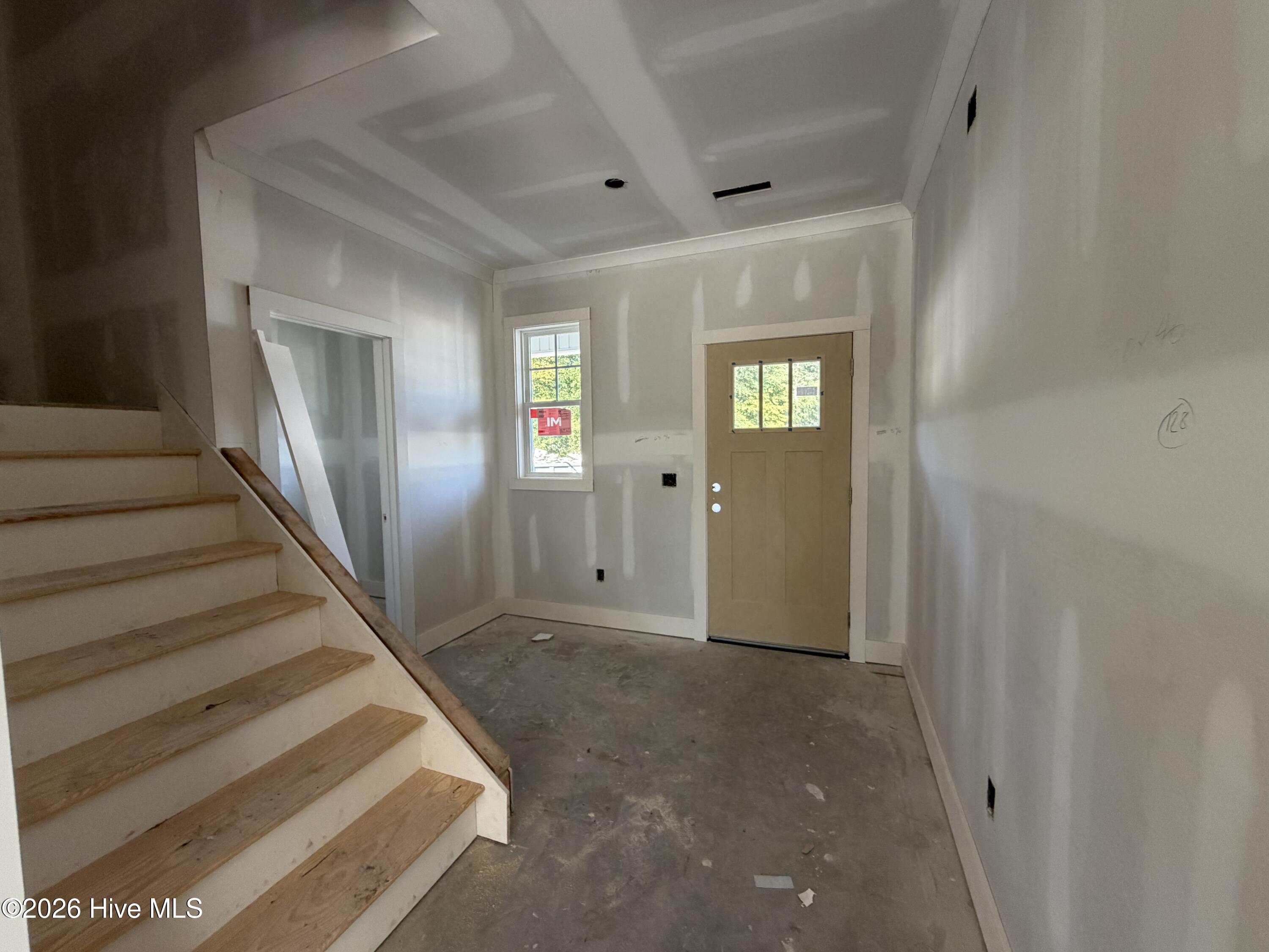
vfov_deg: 85.7
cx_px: 634
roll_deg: +0.6
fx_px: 513
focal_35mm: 14
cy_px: 476
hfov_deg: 102.1
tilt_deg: -3.9
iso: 320
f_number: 2.2
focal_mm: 2.22
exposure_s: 1/121
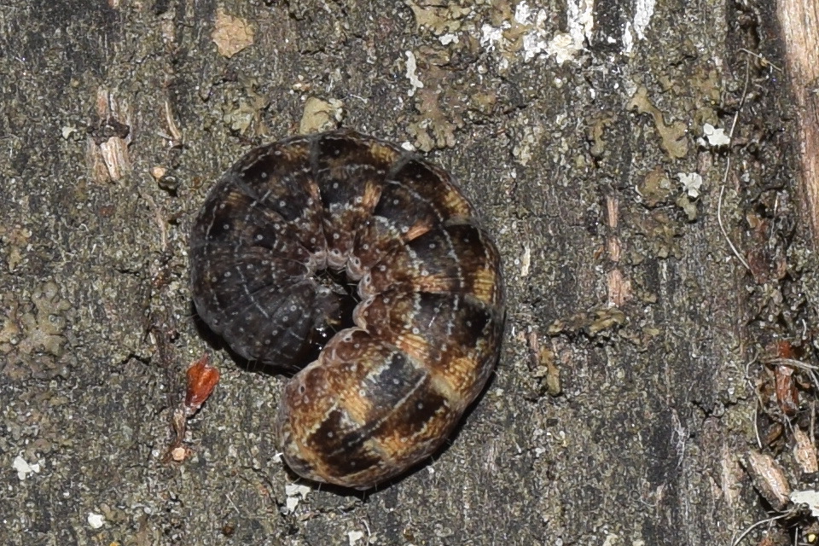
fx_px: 2730
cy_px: 273
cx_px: 410
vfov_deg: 11.4
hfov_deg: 17.1
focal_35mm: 120
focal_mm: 80
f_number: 11
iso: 100
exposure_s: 1/160
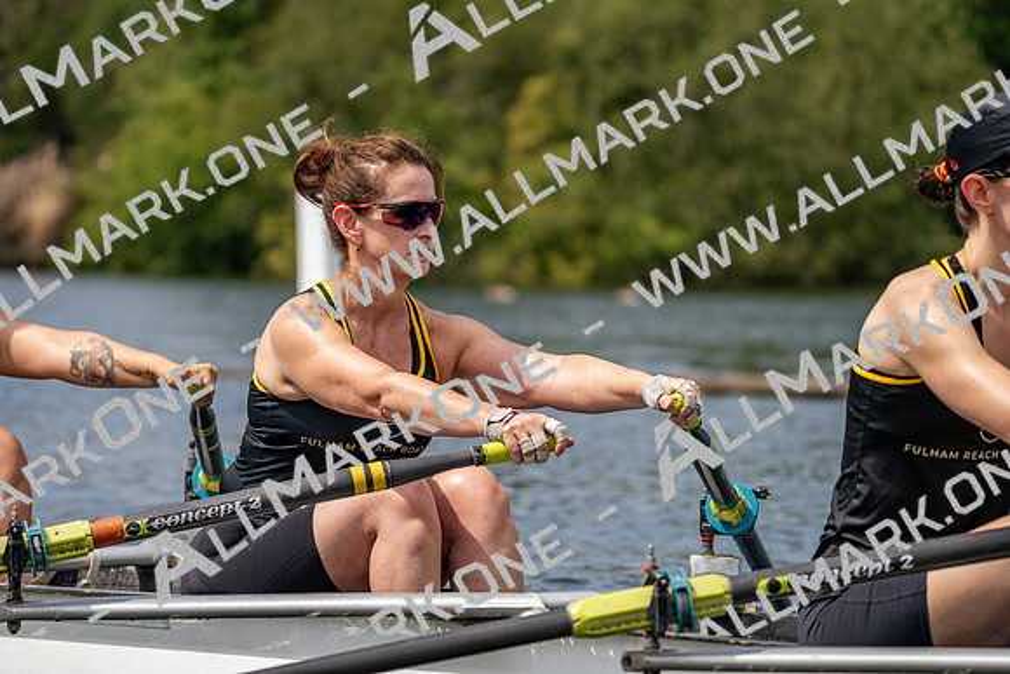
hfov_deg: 9.4
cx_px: 505
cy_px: 337
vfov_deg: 6.2
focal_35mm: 220
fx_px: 6173
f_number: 5.6
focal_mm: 220
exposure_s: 1/1600
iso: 250
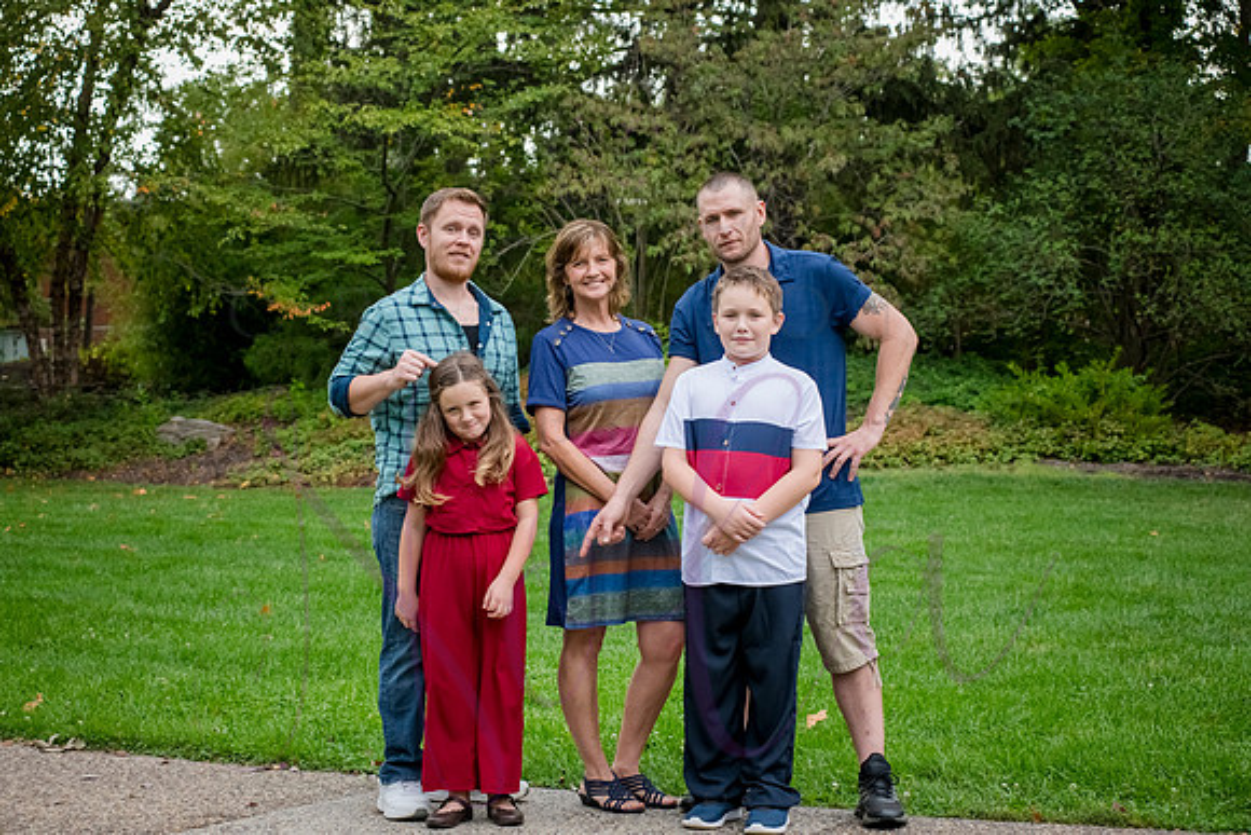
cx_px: 626
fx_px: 2781
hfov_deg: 25.4
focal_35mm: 80
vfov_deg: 17.1
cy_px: 418
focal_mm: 80
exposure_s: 1/250
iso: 1250
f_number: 7.1
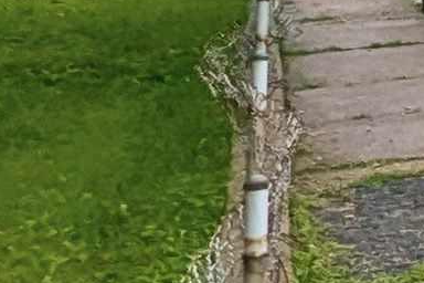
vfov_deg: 11.8
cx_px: 1650
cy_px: -209
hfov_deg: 8.4
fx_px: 1272
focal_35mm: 108
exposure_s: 1/1049
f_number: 2.2
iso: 47
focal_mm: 1.95
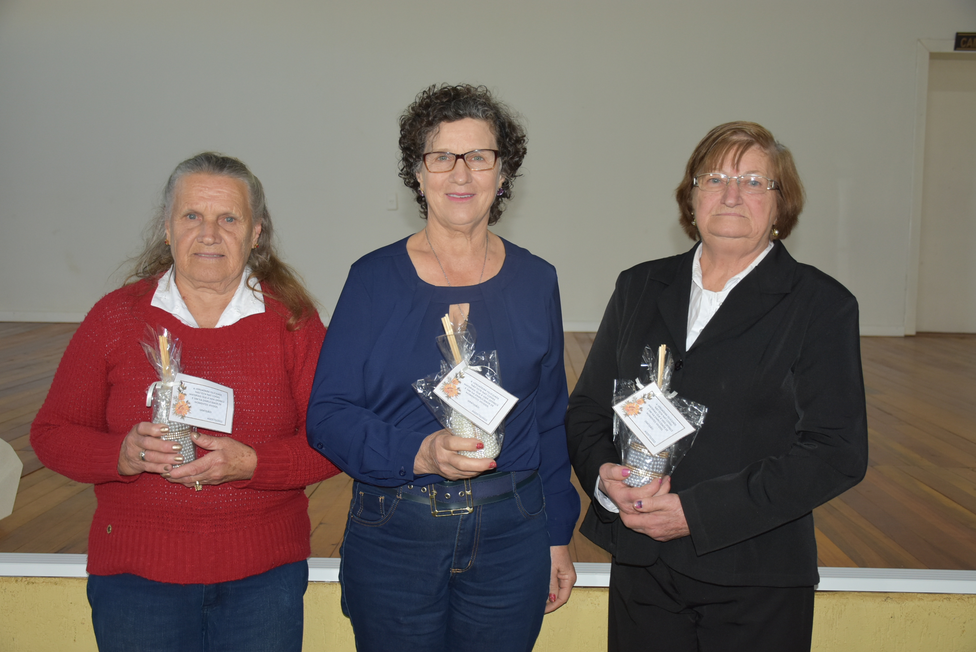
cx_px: 488
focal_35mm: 39
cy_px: 326
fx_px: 1058
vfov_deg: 34.3
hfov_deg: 49.5
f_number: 3.8
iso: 560
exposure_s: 1/60
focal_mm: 26
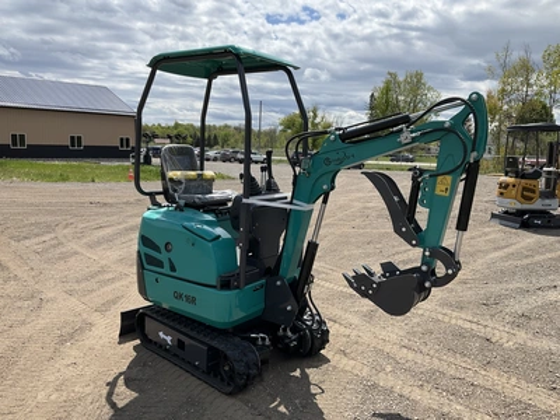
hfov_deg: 61.7
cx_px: 280
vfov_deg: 48.2
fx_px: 469
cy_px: 210
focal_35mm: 29
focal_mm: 3
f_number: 1.8
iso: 25
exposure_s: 1/2058
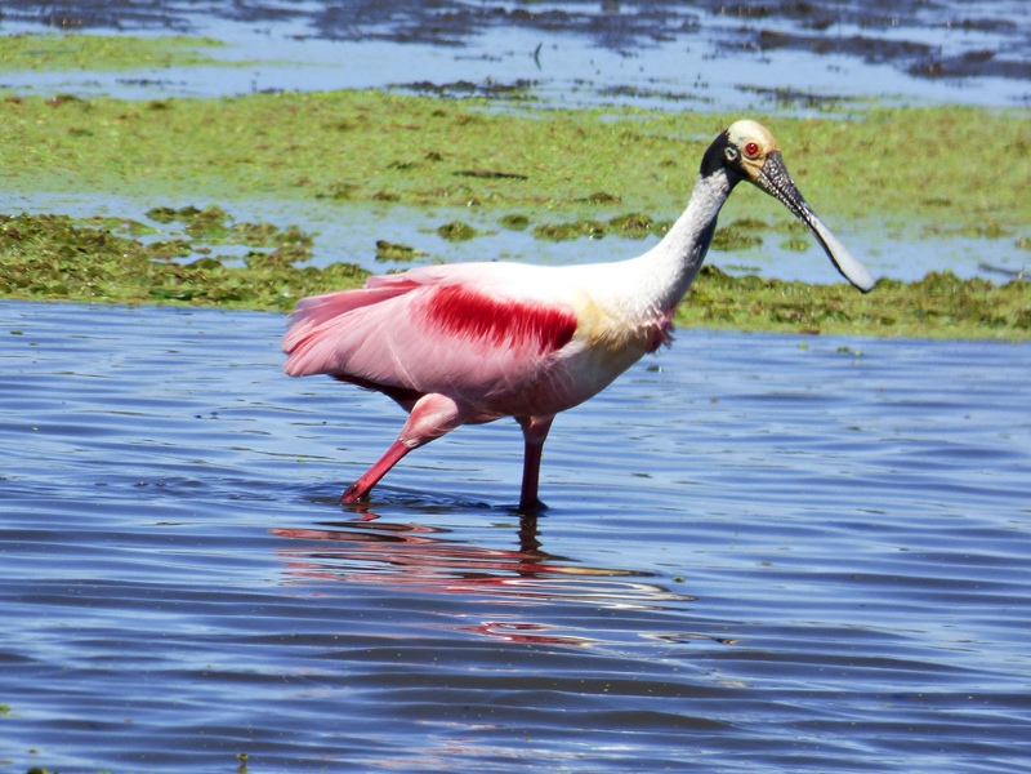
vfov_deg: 1.4
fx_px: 31005
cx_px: 516
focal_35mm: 1041
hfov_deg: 1.9
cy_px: 387
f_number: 5.6
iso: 100
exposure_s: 1/500
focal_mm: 186.42
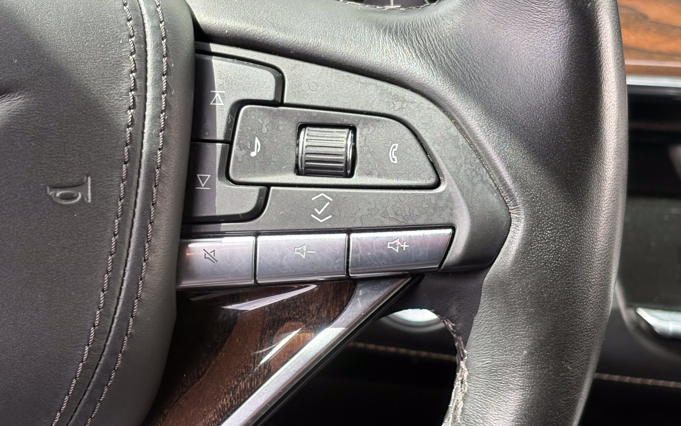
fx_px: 1466
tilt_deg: -28.7
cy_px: 223
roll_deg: -6.4
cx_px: 291
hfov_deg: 26.1
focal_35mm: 79
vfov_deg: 16.5
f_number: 1.6
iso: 40
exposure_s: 1/259
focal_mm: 5.96
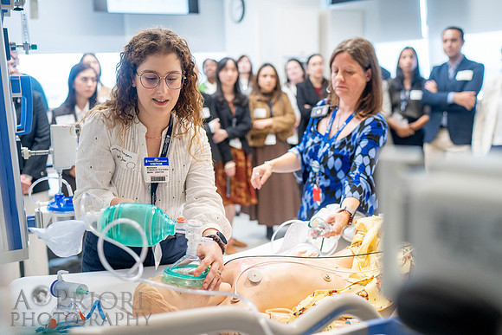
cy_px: 168
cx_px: 251
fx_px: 507
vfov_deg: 36.5
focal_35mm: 36
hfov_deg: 52.6
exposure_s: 1/320
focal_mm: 35
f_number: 2
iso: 1000
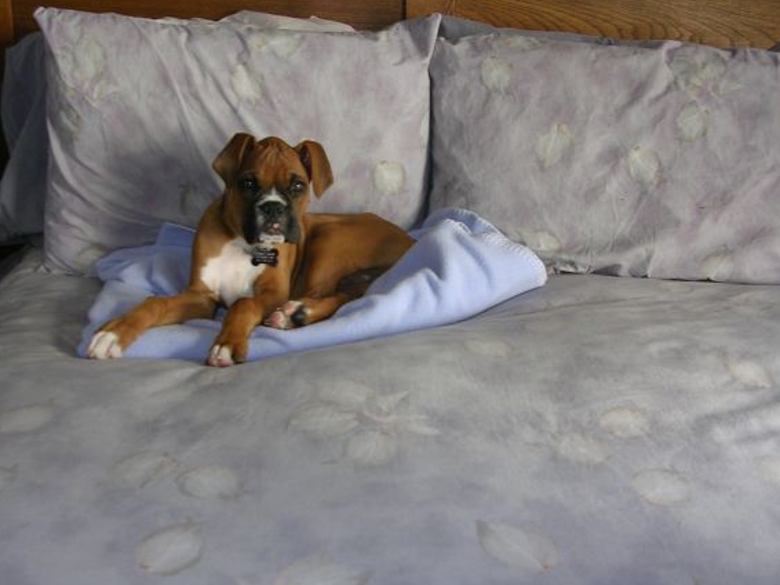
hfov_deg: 43.9
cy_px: 268
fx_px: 969
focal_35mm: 43
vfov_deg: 33.6
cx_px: 376
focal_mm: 5.8
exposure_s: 1/30
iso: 50
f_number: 2.8
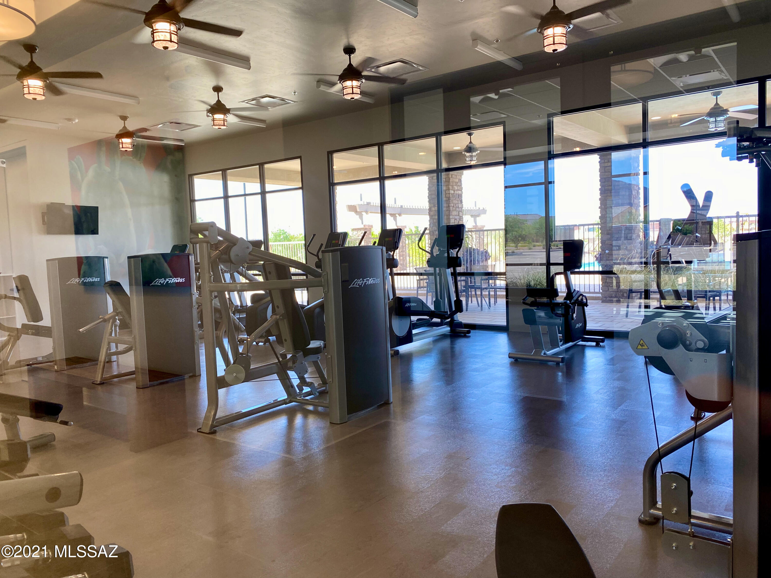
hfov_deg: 67.3
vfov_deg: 53.1
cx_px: 386
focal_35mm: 26
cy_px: 289
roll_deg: +1.8
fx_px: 579
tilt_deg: -4.7
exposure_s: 1/120
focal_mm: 4.25
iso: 80
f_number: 1.8
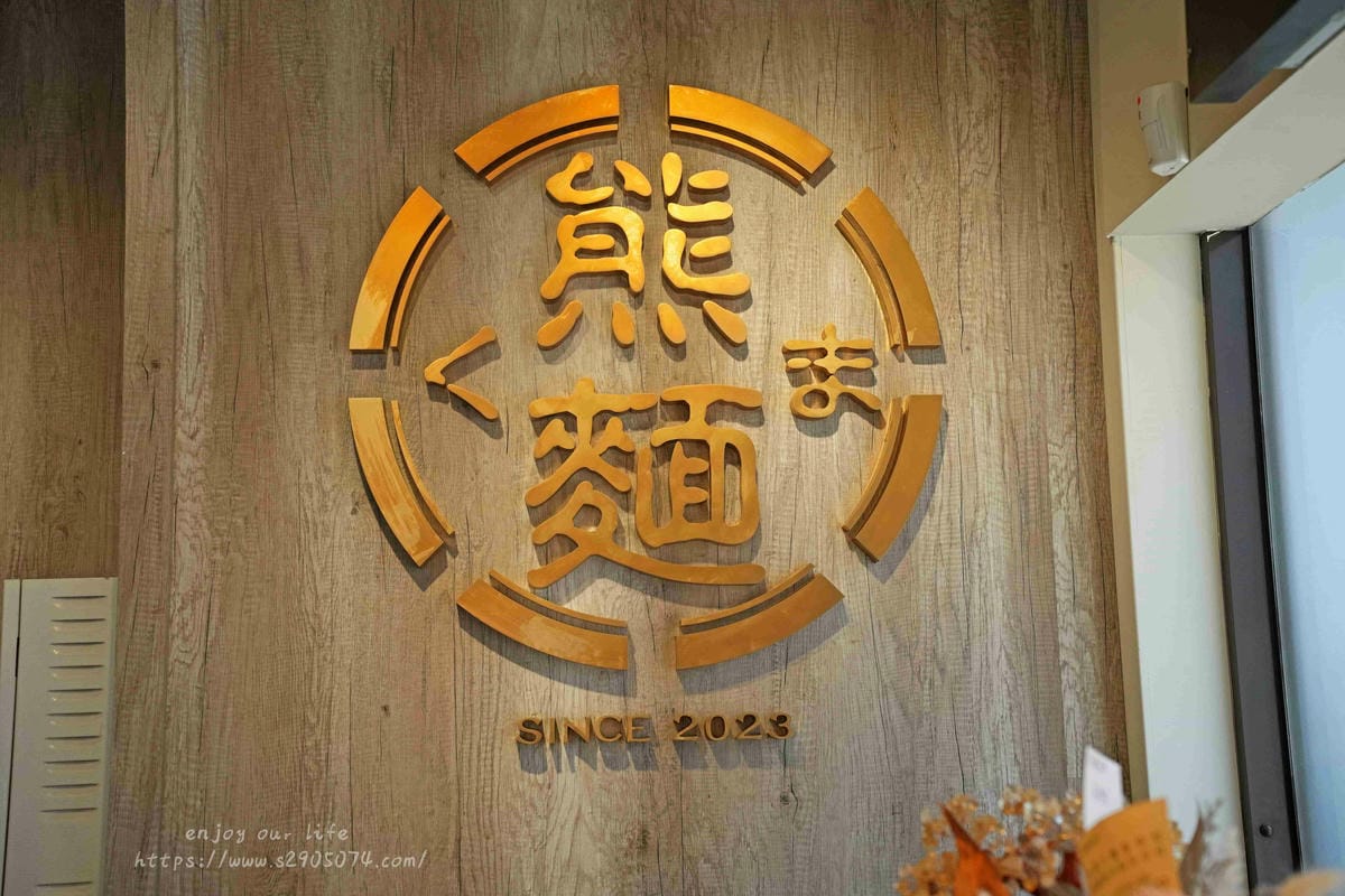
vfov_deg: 28.6
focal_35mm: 47
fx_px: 1756
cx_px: 672
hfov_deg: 41.9
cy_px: 448
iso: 1600
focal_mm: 47
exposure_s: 1/2000
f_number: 4
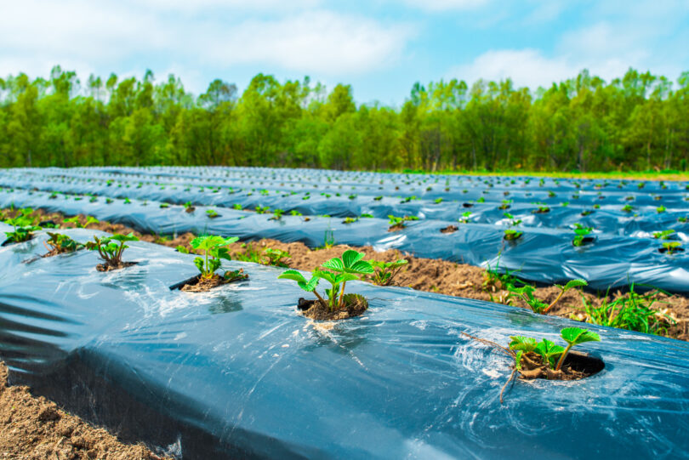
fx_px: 670
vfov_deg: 37.9
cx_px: 344
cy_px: 230
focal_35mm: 35
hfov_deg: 54.4
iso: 100
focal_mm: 35
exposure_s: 1/200
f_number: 11
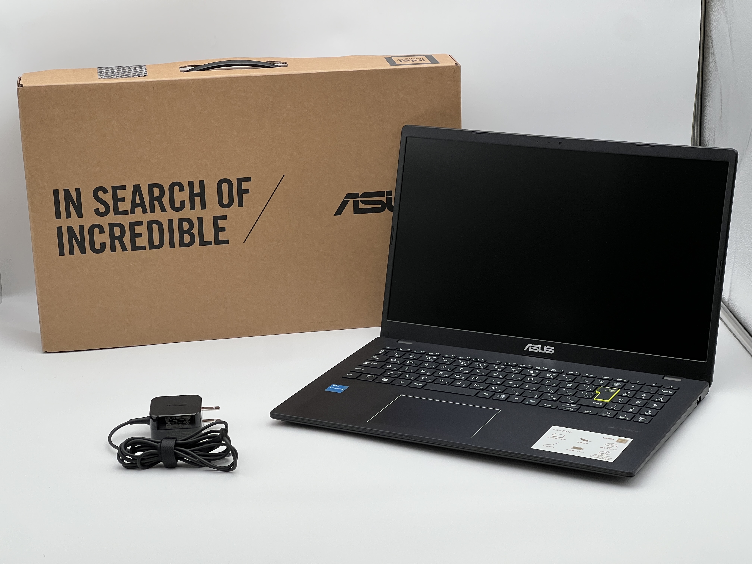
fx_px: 1673
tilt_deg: -17.0
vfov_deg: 19.1
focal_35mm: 77
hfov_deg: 25.3
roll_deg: +1.9
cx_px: 376
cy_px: 282
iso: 80
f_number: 2.8
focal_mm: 9
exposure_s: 1/99
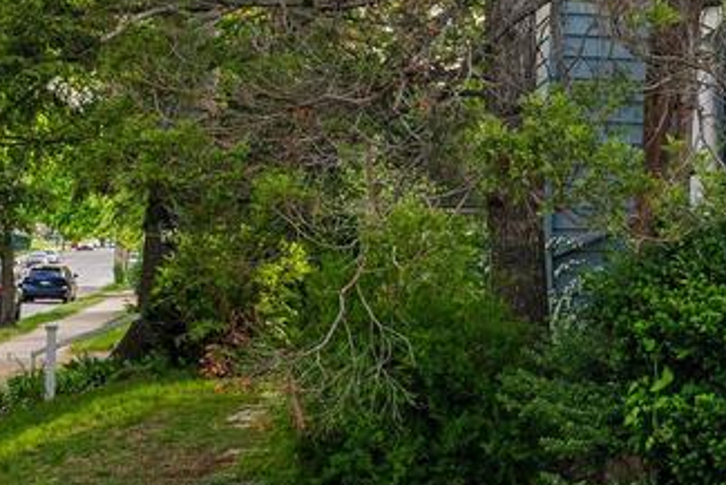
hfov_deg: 17.5
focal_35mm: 104
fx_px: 2098
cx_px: 1108
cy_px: -131
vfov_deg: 12.8
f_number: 8
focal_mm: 33
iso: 320
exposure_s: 1/125
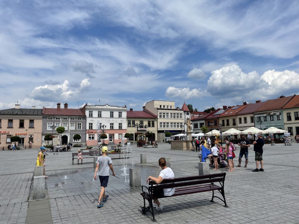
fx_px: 225
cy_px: 112
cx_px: 150
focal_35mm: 26
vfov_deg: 53.1
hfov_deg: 67.3
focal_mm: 4.2
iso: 32
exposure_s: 1/6494
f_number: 1.6
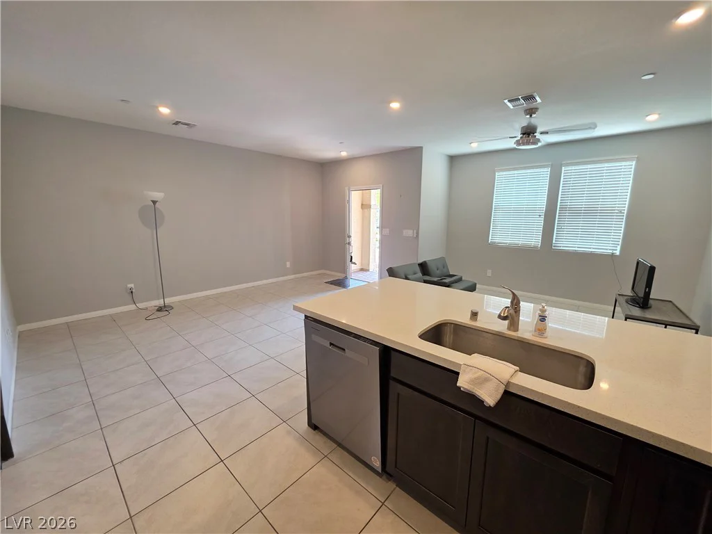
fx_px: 267
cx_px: 356
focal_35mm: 13
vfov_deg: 89.9
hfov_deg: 106.2
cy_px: 267
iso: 200
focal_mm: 2.2
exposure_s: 1/120
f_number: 1.9
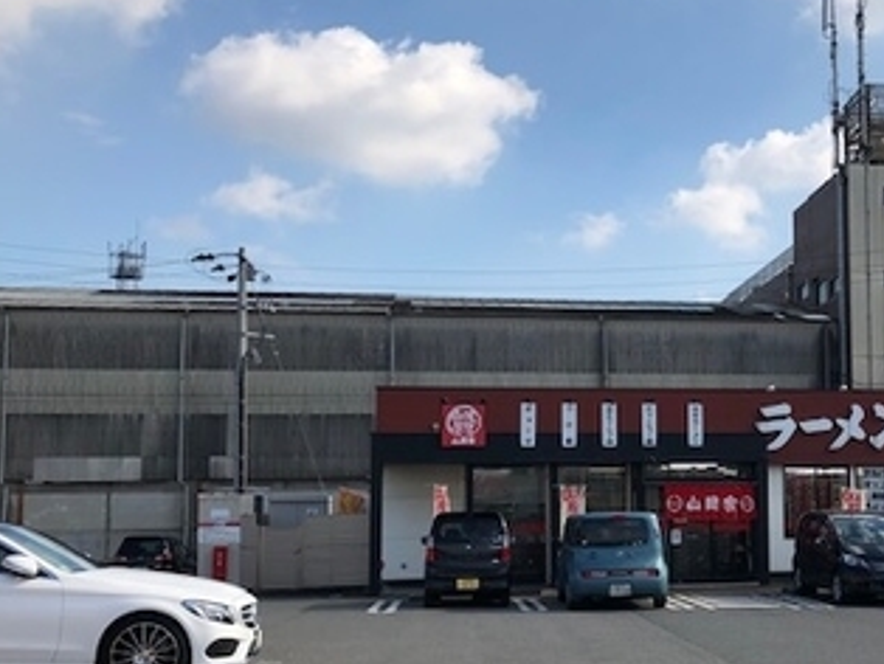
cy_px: 390
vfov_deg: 29.7
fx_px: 1252
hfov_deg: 37.9
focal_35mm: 49
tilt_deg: +6.5
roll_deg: +0.4
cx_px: 659
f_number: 1.8
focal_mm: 3.99
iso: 20
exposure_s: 1/2114
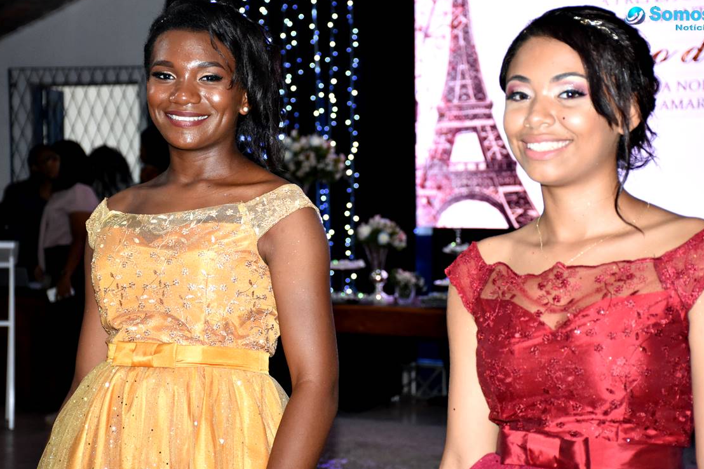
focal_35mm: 91
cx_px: 345
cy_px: 245
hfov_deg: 22.4
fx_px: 1779
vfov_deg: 15.0
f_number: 4.8
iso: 2000
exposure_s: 1/100
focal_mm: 56
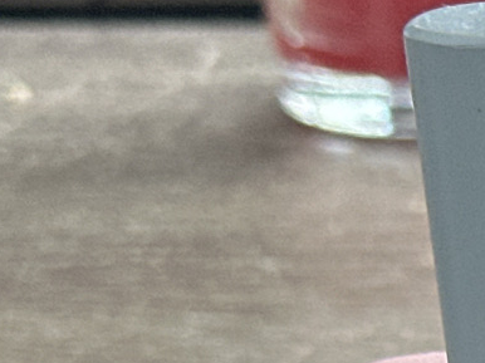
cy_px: 710
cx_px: 1160
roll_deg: +2.1
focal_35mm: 249
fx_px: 3487
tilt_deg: -22.9
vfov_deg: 5.8
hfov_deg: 7.4
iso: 160
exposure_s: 1/60
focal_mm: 6.86
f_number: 1.78
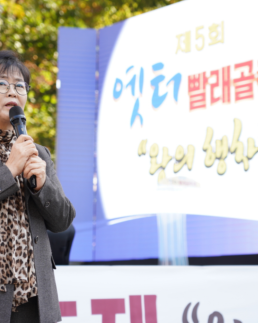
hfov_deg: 14.0
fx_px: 1050
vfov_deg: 17.5
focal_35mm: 110
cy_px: 165
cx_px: 131
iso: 160
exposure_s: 1/125
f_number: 4
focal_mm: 73
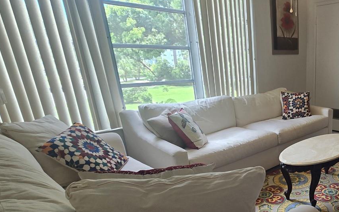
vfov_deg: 46.2
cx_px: 287
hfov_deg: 62.3
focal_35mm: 26
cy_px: 155
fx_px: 240
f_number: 2.2
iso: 50
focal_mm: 2.2
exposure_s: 1/60
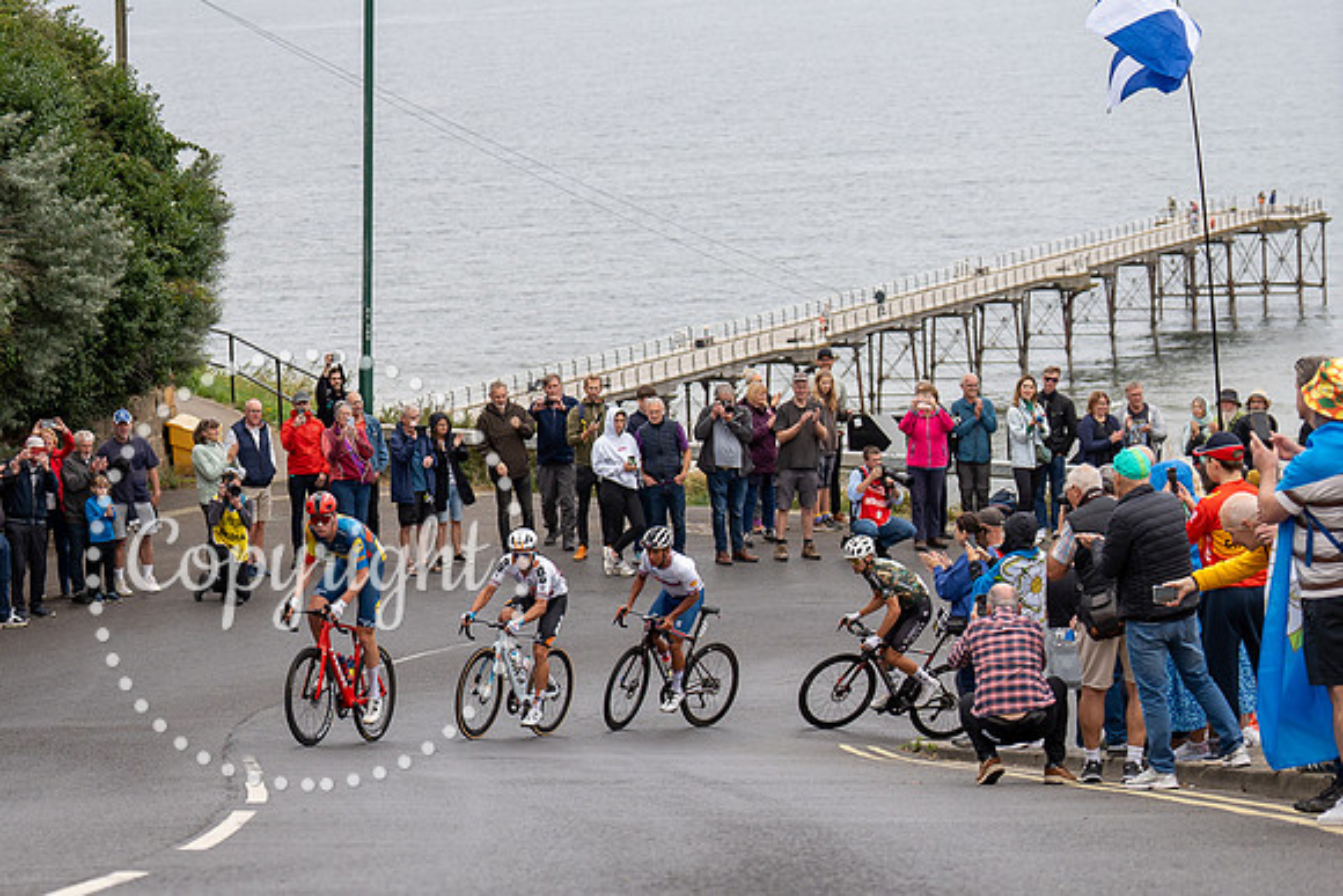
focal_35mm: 122
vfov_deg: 11.2
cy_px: 661
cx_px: 358
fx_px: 4550
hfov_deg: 16.7
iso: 320
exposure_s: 1/1000
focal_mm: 70
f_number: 3.5
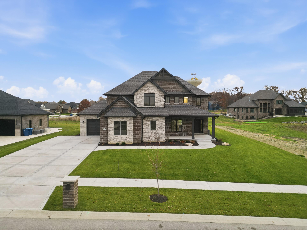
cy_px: 115
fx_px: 213
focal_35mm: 24
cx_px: 154
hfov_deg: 71.6
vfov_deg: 56.8
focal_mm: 6.7
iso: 120
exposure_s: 1/640
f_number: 1.7
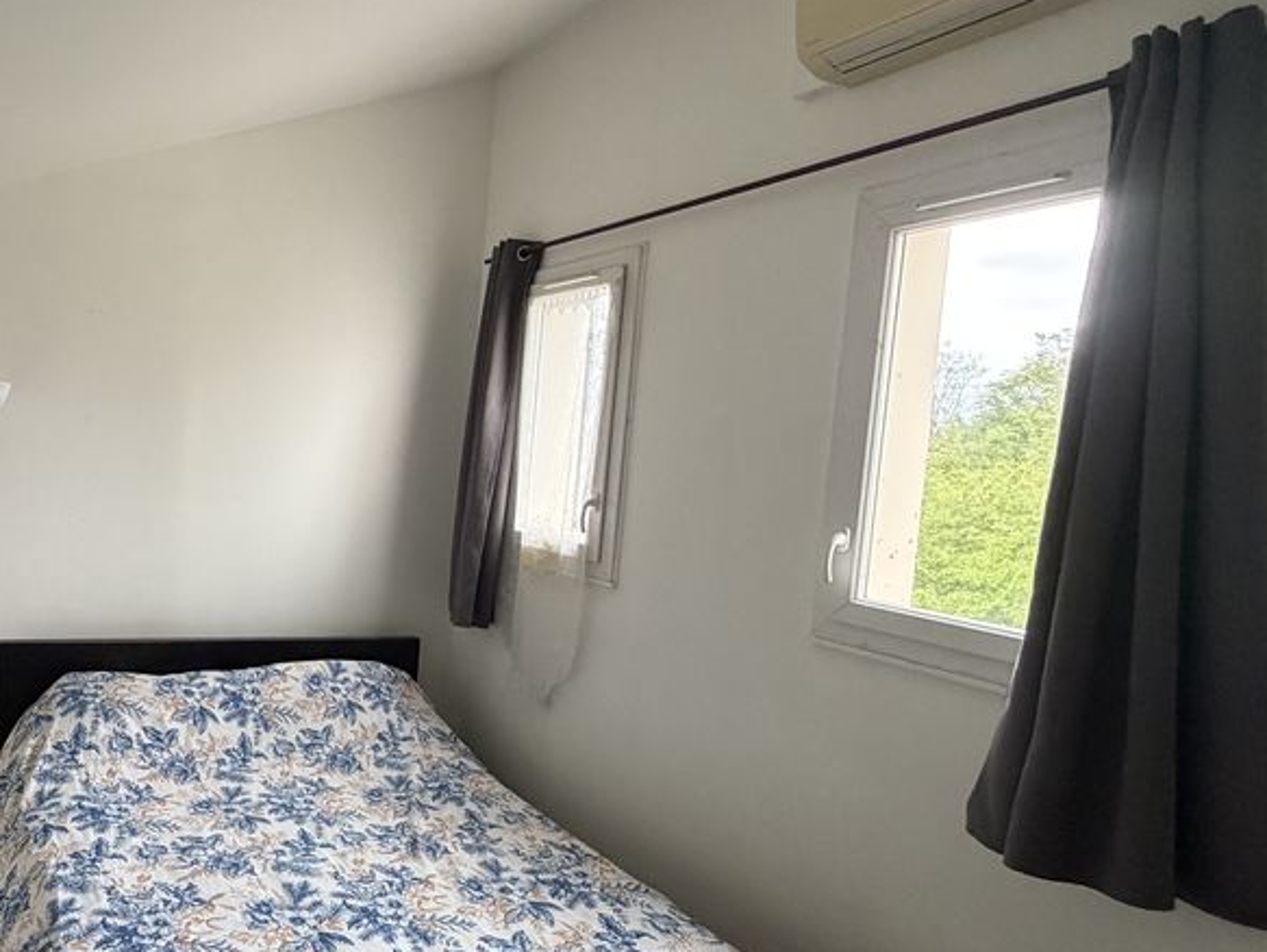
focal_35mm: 24
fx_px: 879
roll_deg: -3.3
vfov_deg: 56.9
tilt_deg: -3.3
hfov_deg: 65.0
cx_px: 250
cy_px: 487
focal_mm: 2.22
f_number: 2.2
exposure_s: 1/60
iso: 500
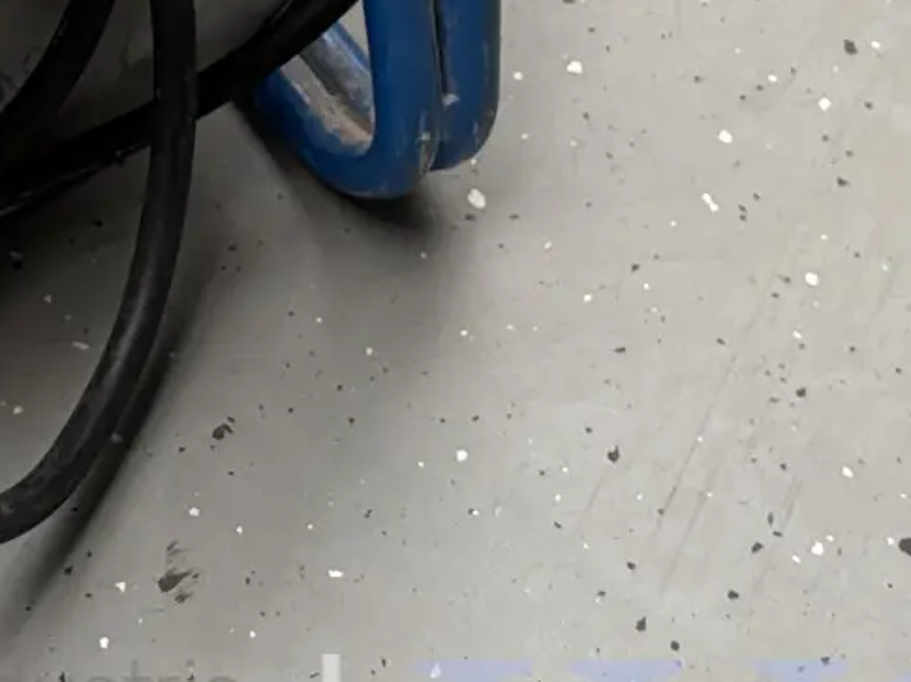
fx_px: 2709
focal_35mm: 103
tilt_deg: -45.4
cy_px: -148
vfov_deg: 13.9
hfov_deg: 18.6
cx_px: 24
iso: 125
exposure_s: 1/83
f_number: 1.6
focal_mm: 5.96
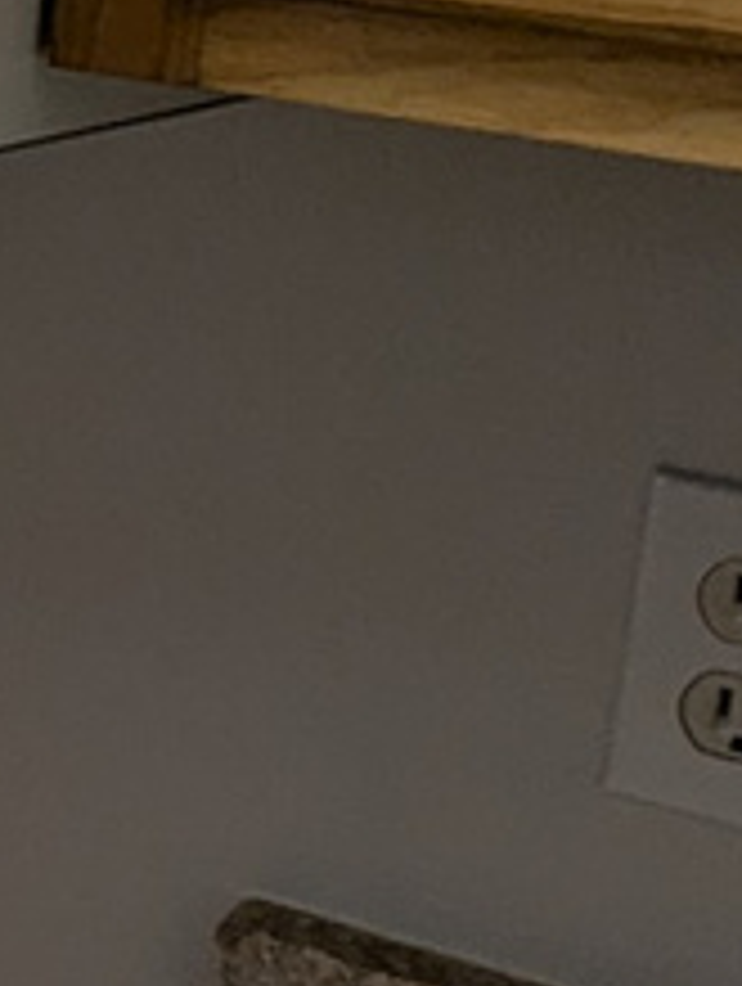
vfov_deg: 17.2
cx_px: -1754
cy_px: 36
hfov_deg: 9.2
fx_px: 3192
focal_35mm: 112
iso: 42
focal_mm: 2.35
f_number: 2.2
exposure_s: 1/120
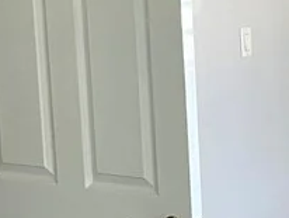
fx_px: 1078
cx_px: 598
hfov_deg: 13.0
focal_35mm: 129
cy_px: 124
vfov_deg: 11.5
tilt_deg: -8.1
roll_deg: +0.9
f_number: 1.6
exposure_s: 1/78
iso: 125
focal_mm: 4.2
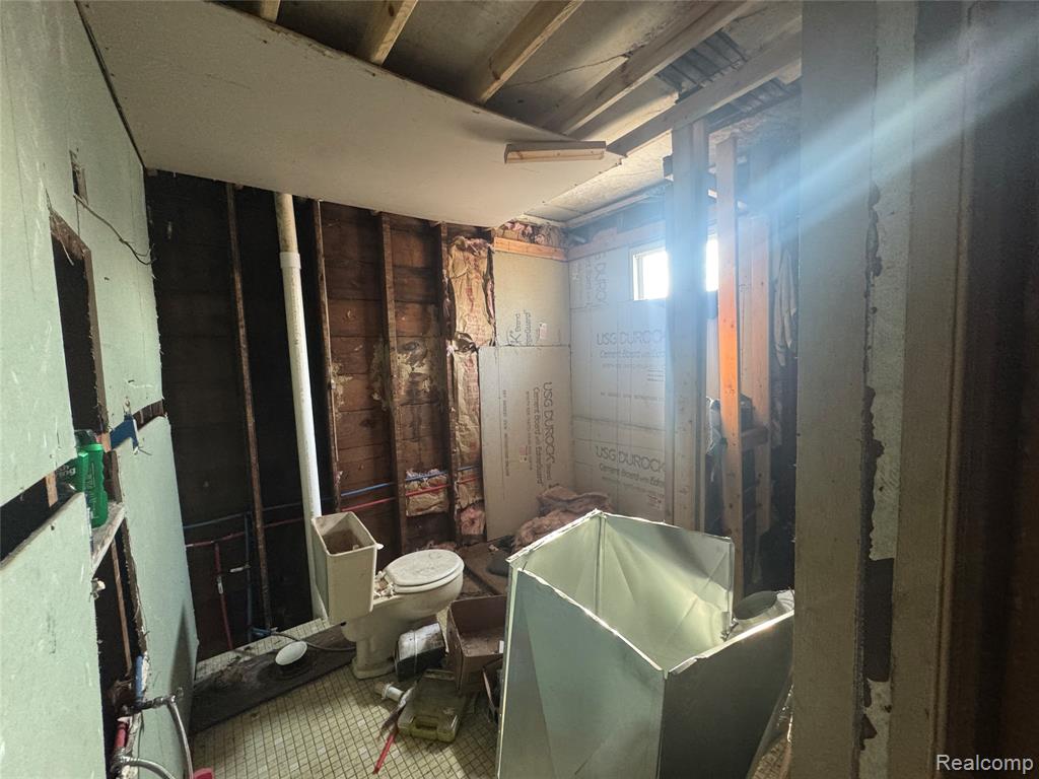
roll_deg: +2.2
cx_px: 520
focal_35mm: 14
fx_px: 420
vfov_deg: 85.7
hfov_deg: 102.1
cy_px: 390
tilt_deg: -4.4
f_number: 2.2
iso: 500
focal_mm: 2.22
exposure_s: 1/60
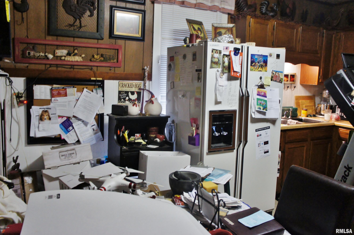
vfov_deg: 43.6
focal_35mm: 30
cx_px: 177
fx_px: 295
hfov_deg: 62.0
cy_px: 118
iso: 1250
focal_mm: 20
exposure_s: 1/30
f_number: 4
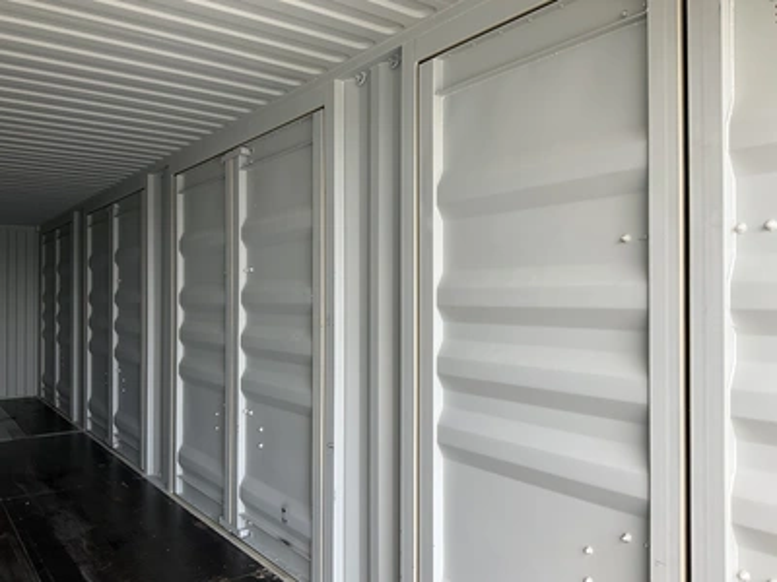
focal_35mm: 29
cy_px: 291
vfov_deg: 48.2
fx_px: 651
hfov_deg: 61.7
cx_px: 388
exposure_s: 1/122
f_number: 1.8
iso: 32
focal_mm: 3
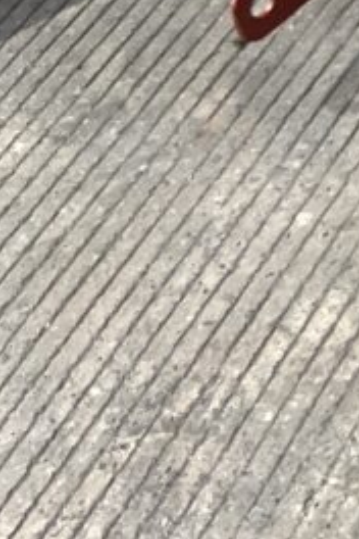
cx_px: 1006
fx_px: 1750
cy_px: -243
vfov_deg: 16.2
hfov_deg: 9.6
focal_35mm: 117
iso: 16
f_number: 1.8
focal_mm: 3
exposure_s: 1/1342
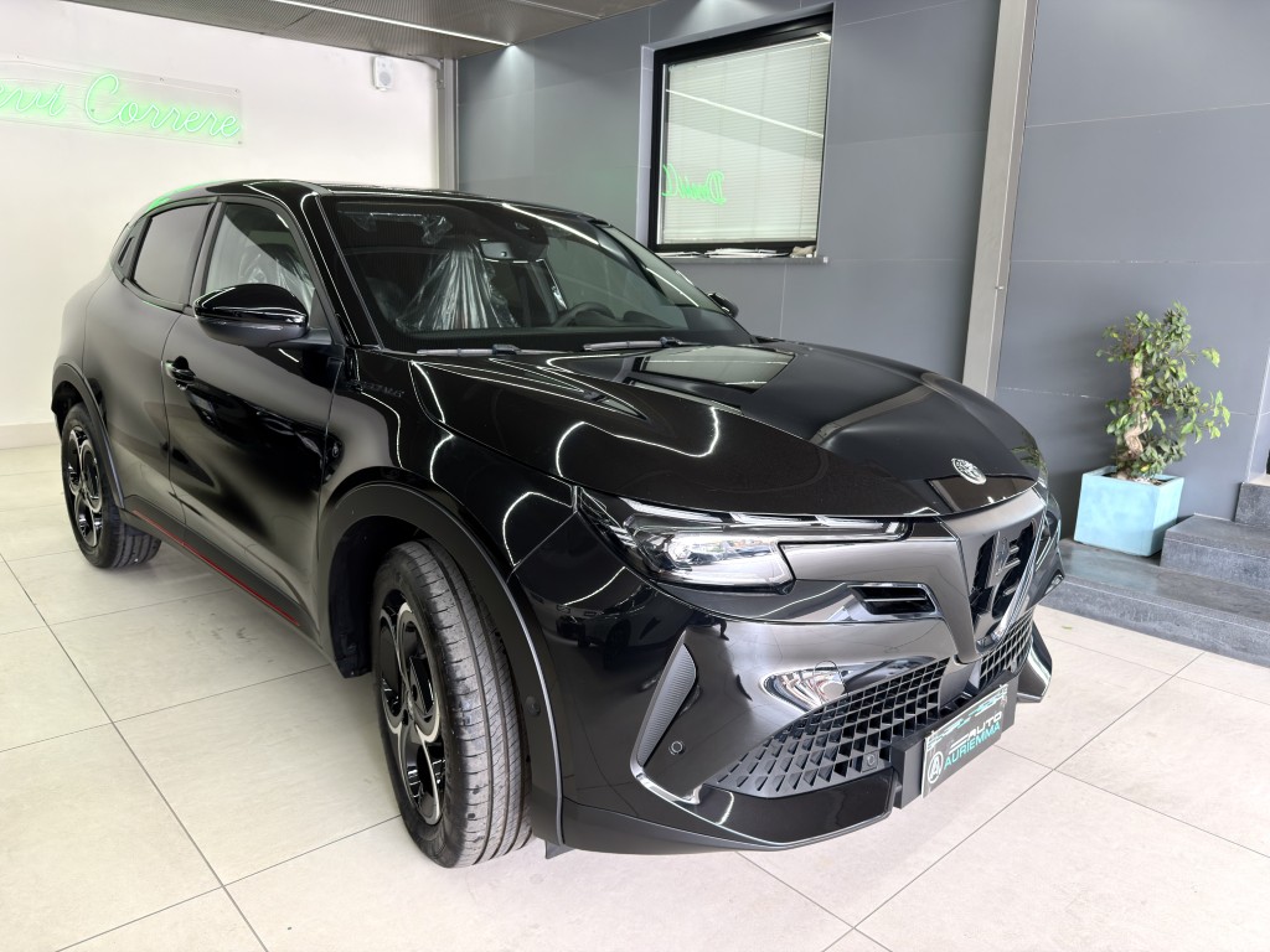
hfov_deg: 71.6
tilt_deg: -13.0
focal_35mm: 24
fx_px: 881
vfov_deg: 56.8
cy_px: 476
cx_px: 635
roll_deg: -1.8
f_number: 1.78
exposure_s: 1/50
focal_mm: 6.76
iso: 125
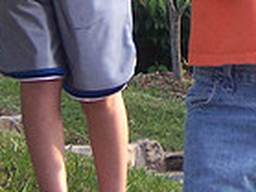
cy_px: -138
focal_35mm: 371
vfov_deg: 4.0
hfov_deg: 5.3
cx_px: 304
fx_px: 2741
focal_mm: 14.8
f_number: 4.8
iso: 140
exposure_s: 1/90
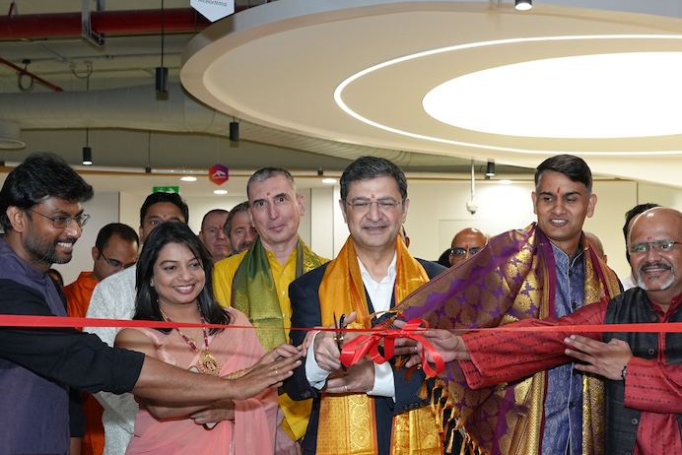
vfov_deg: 25.5
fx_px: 999
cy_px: 306
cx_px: 386
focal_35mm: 53
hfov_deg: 37.6
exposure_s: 1/160
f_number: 4.5
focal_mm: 30.4
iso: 1600
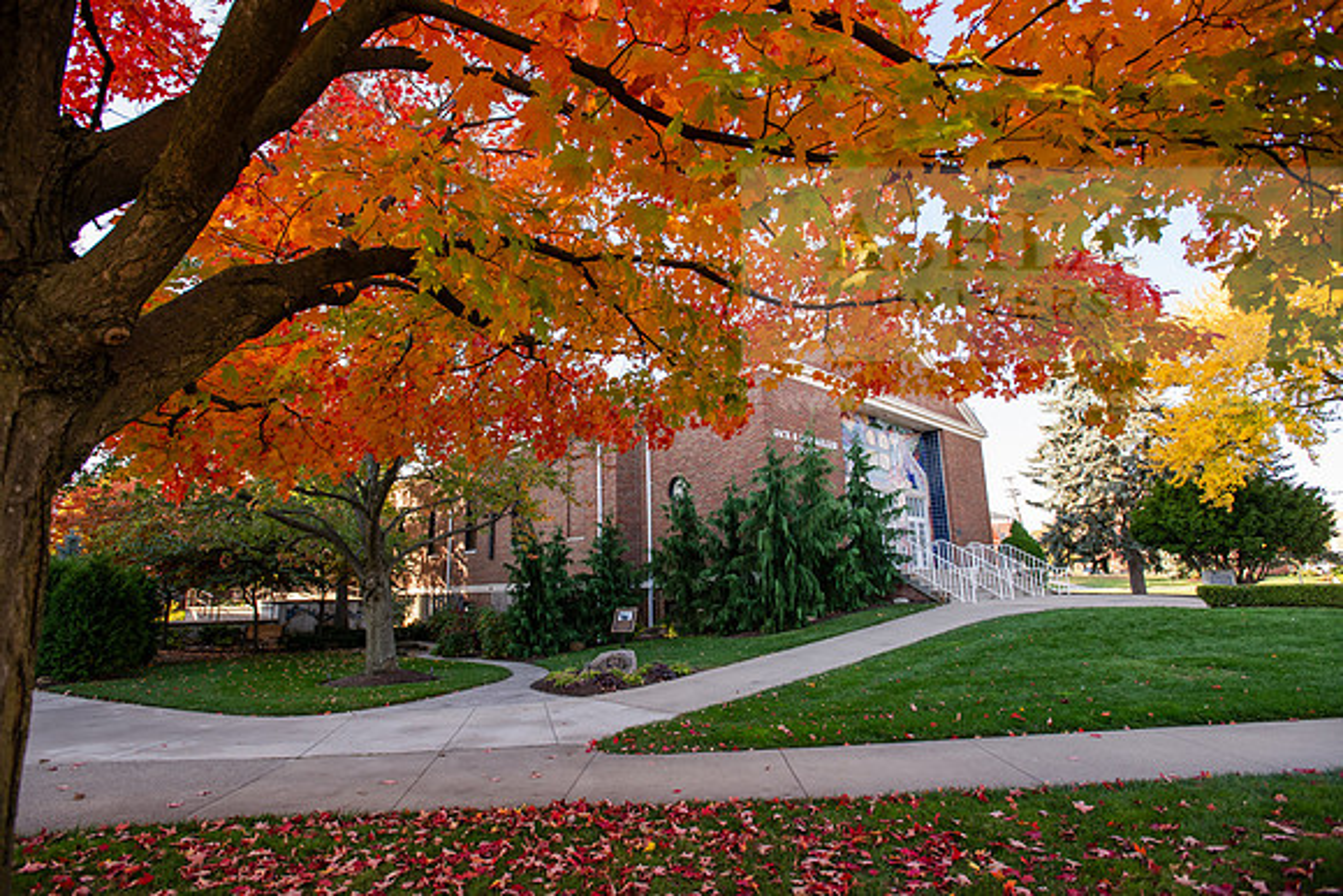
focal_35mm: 17
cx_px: 672
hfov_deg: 93.3
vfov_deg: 70.5
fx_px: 634
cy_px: 448
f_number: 5
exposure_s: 1/250
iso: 320
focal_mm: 17
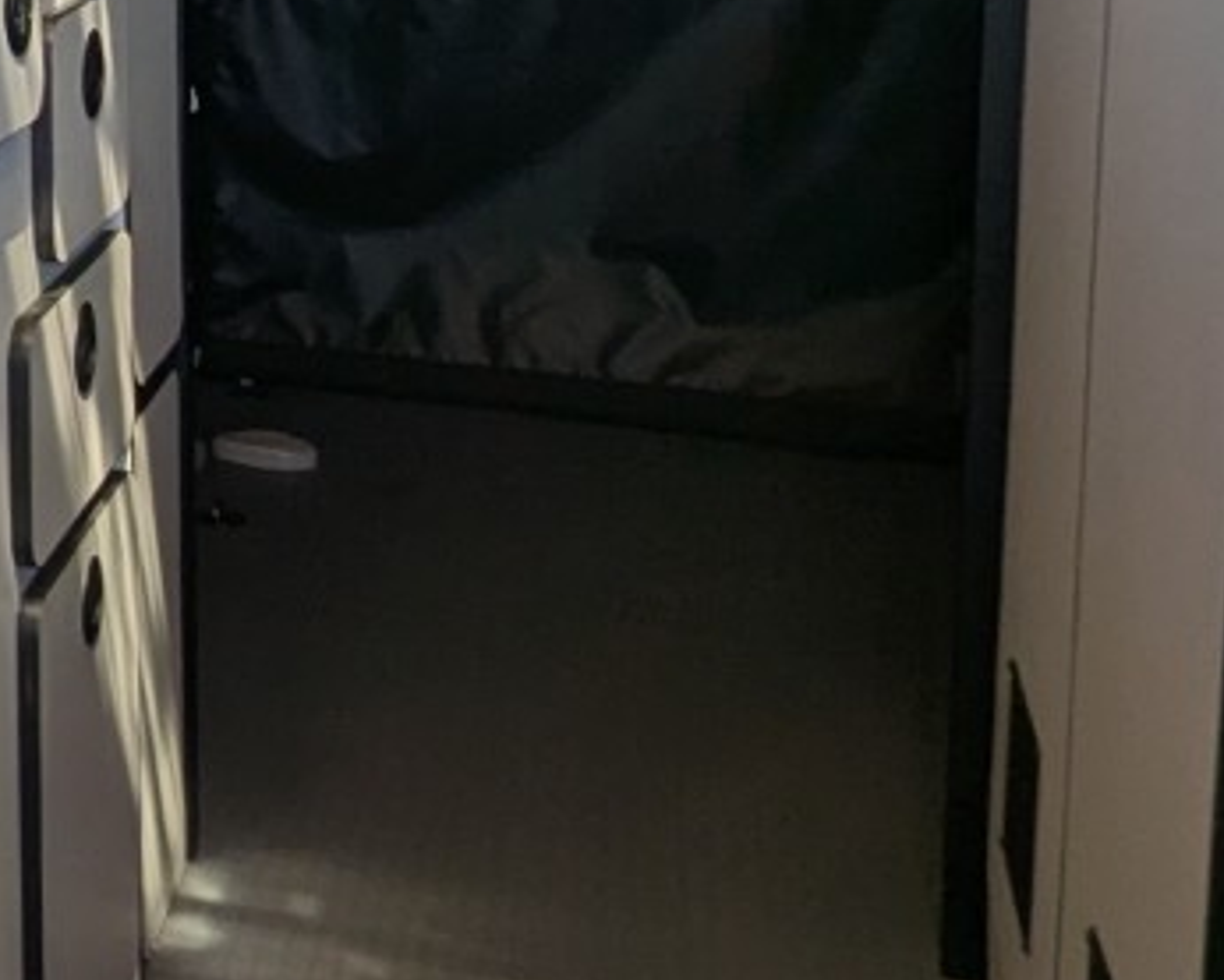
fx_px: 2283
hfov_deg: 25.2
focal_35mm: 63
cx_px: -433
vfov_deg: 23.4
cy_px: 46
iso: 43
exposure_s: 1/83.4
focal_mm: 2.35
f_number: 2.2
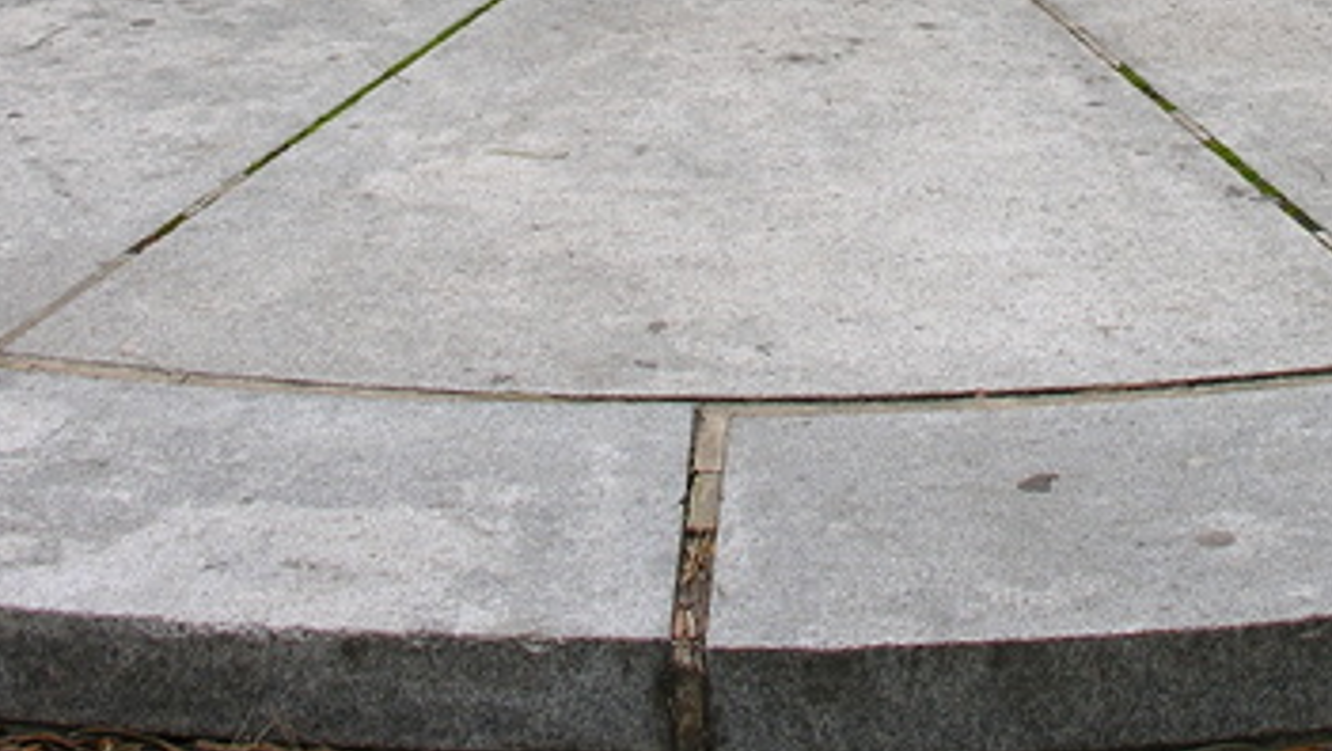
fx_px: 3040
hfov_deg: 24.5
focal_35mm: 86
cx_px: 983
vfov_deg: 13.5
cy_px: -247
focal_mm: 8.9
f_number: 3.6
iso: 50
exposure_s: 1/65.1
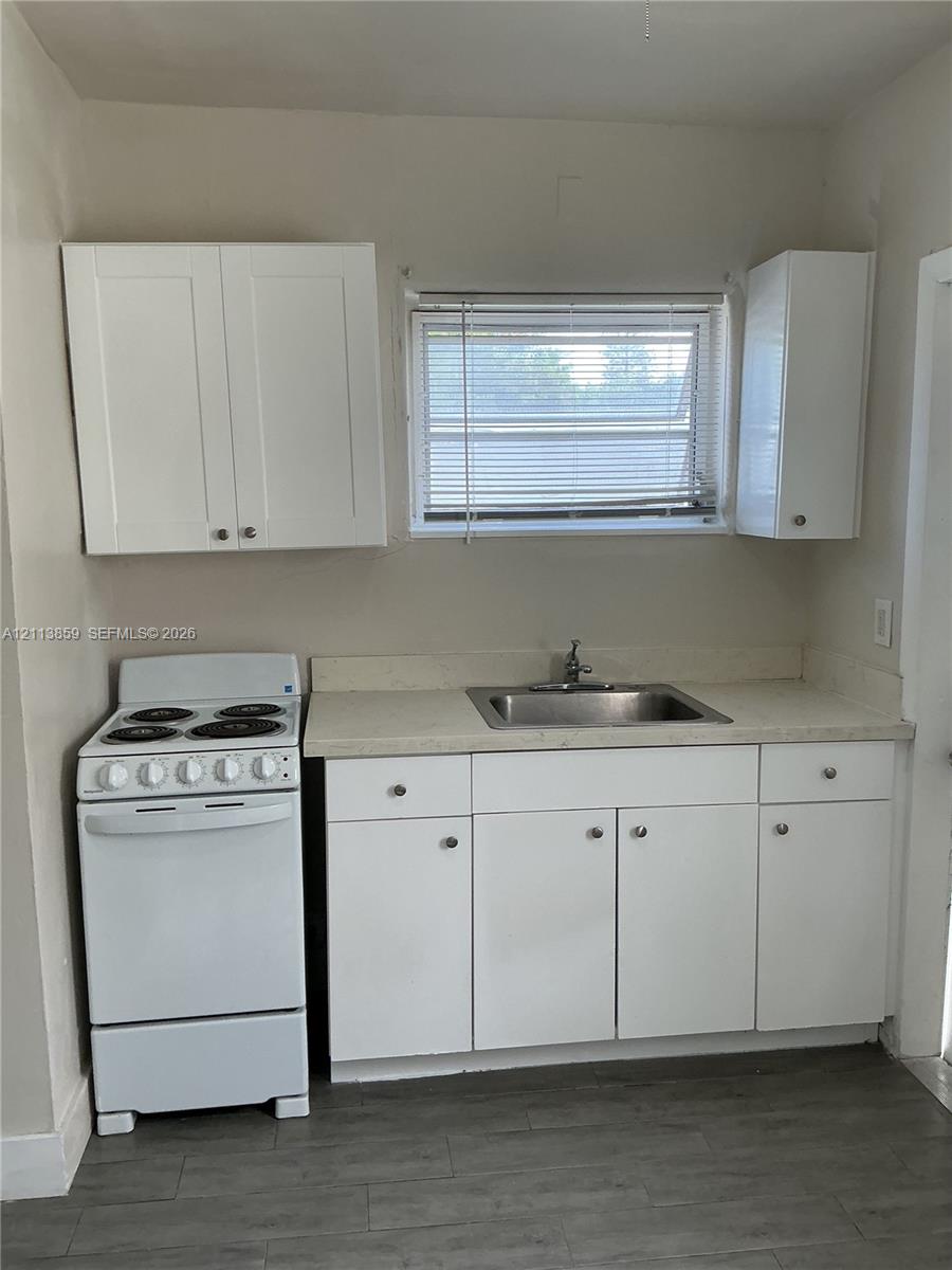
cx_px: 476
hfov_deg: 48.2
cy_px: 635
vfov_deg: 61.7
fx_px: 1063
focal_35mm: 29
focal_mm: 3
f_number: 1.8
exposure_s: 1/60
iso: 40
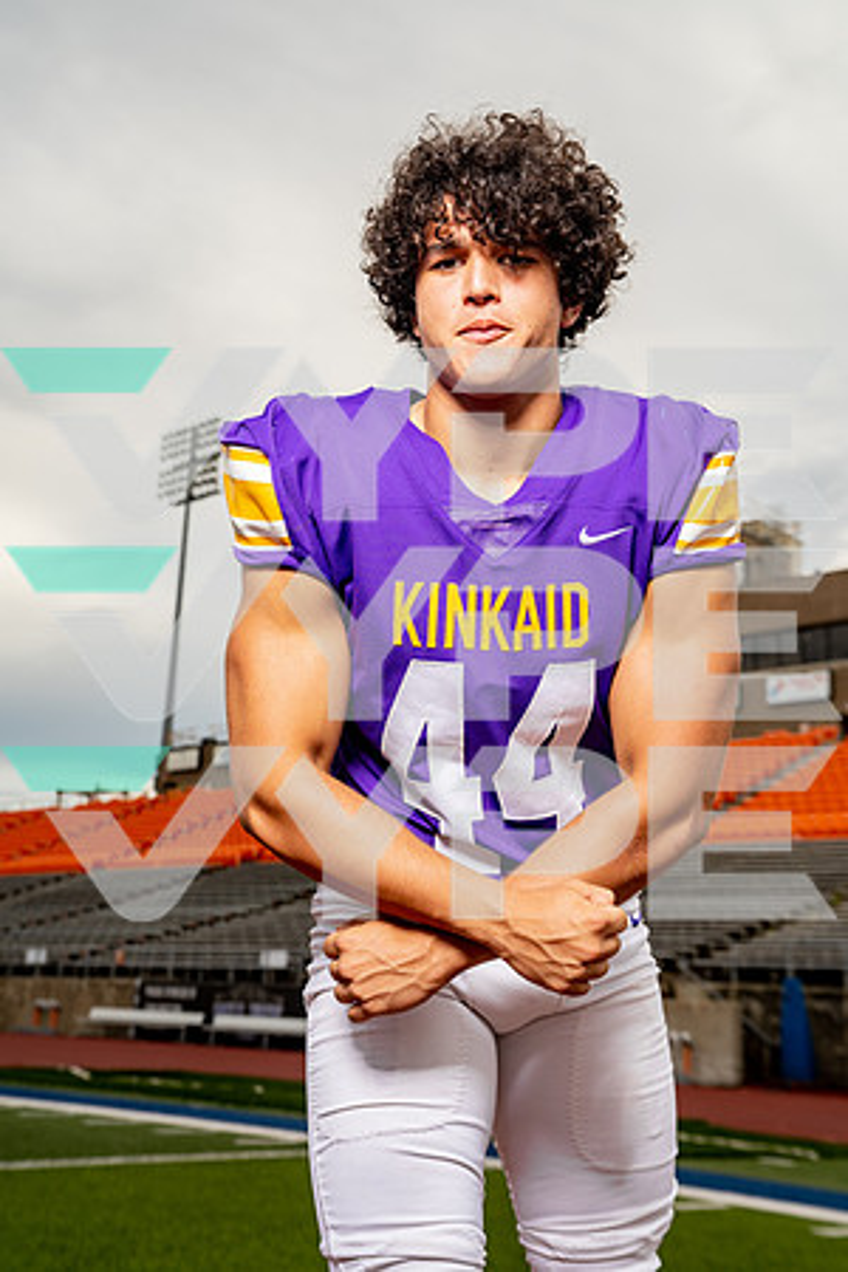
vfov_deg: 44.5
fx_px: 1555
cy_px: 636
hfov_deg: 30.5
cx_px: 424
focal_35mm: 44
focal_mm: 44
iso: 100
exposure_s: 1/200
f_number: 5.6
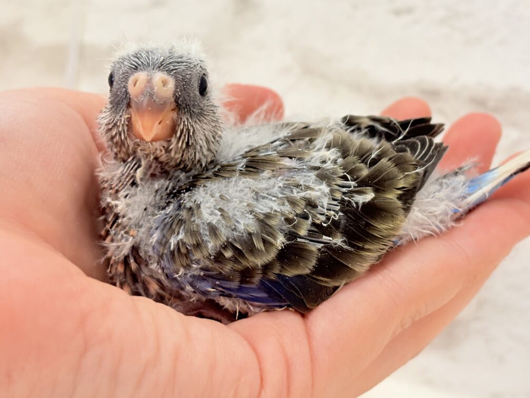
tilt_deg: -9.7
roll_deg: -5.0
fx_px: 949
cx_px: 291
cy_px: 167
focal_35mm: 62
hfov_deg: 31.2
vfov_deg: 23.6
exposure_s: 1/50
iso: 80
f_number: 1.6
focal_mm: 5.96
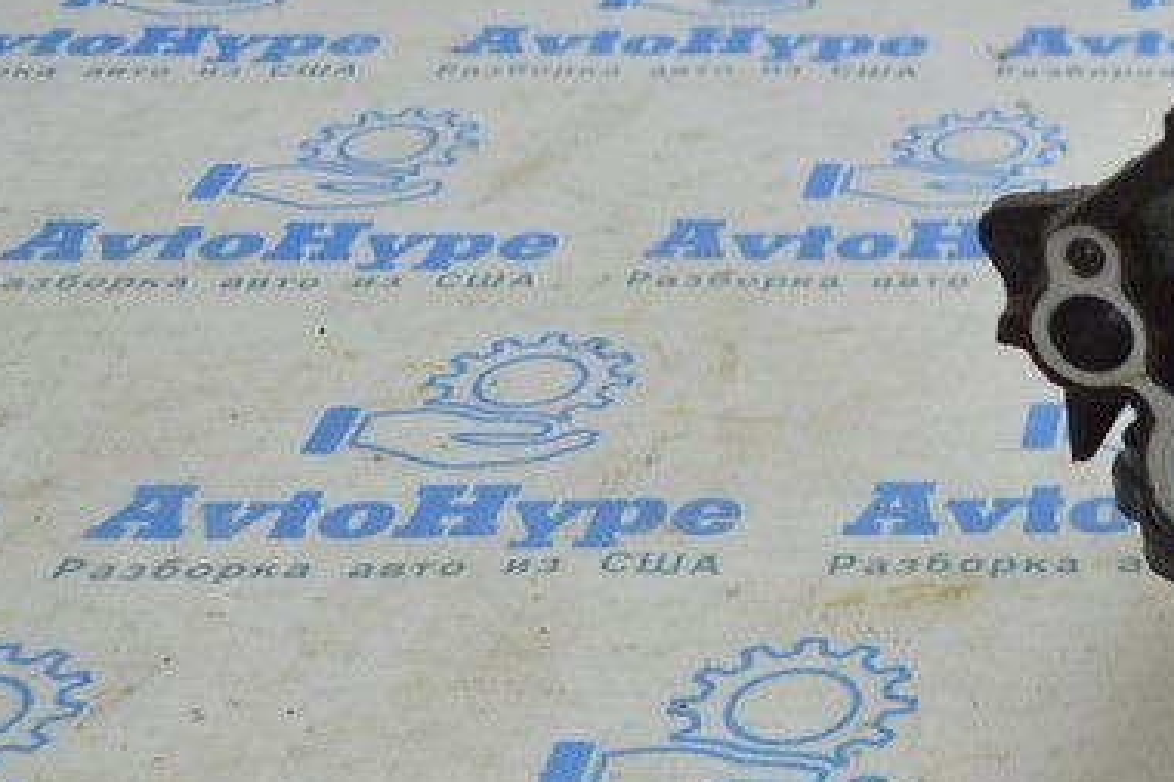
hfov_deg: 20.7
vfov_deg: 15.3
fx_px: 2901
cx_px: 1563
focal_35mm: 89
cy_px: 369
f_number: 5.6
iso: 400
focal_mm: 22
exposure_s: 1/40
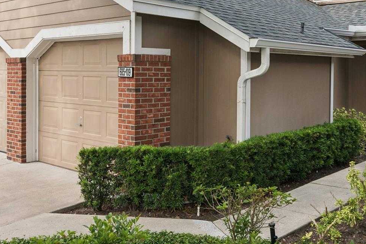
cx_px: 243
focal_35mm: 46
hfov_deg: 42.2
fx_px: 468
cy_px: 71
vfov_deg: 28.9
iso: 250
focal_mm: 28
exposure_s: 1/100
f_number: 18
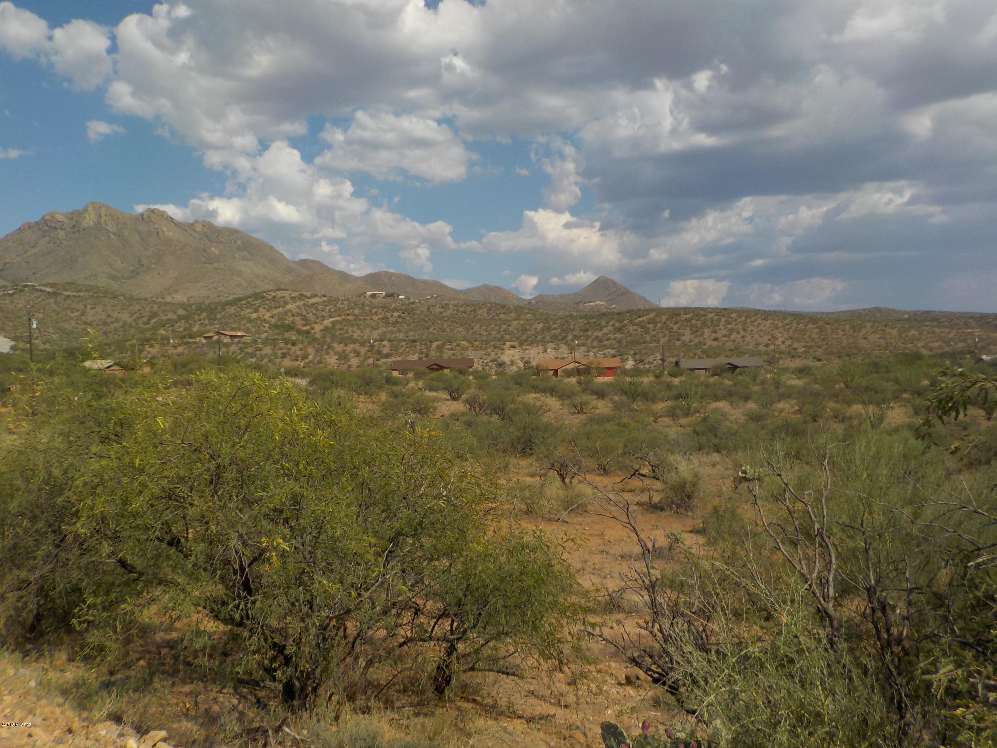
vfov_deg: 46.8
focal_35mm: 30
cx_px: 498
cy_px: 374
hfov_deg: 60.0
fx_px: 864
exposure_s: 1/1600
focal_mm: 4.1
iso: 125
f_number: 3.3
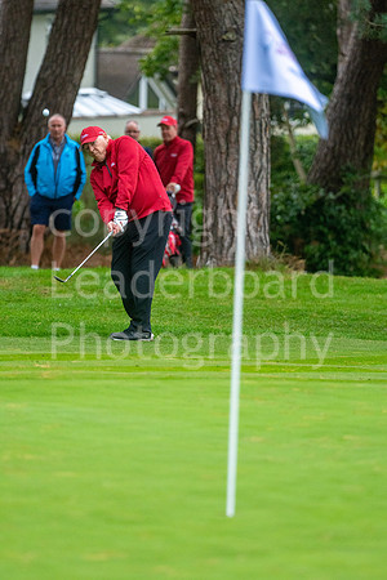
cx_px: 194
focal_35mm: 450
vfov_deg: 4.6
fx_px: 7256
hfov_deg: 3.1
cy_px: 290
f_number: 4
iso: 1000
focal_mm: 300
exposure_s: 1/400
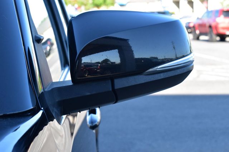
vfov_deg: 16.5
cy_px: 76
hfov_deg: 24.6
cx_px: 114
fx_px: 524
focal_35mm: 82
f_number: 9
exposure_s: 1/125
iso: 400
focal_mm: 55
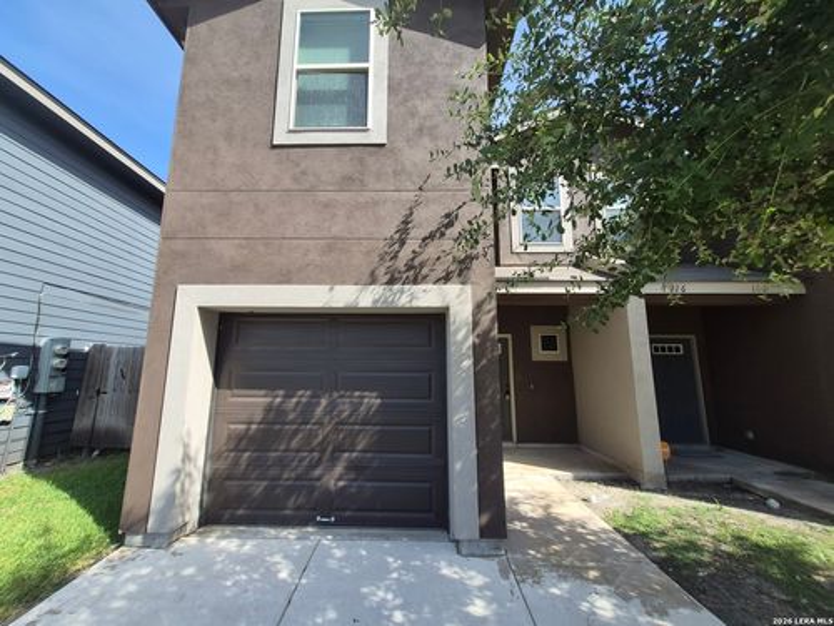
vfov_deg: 89.9
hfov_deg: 106.2
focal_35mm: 13
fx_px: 313
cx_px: 417
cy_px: 313
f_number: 2.2
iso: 40
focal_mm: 1.74
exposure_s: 1/738
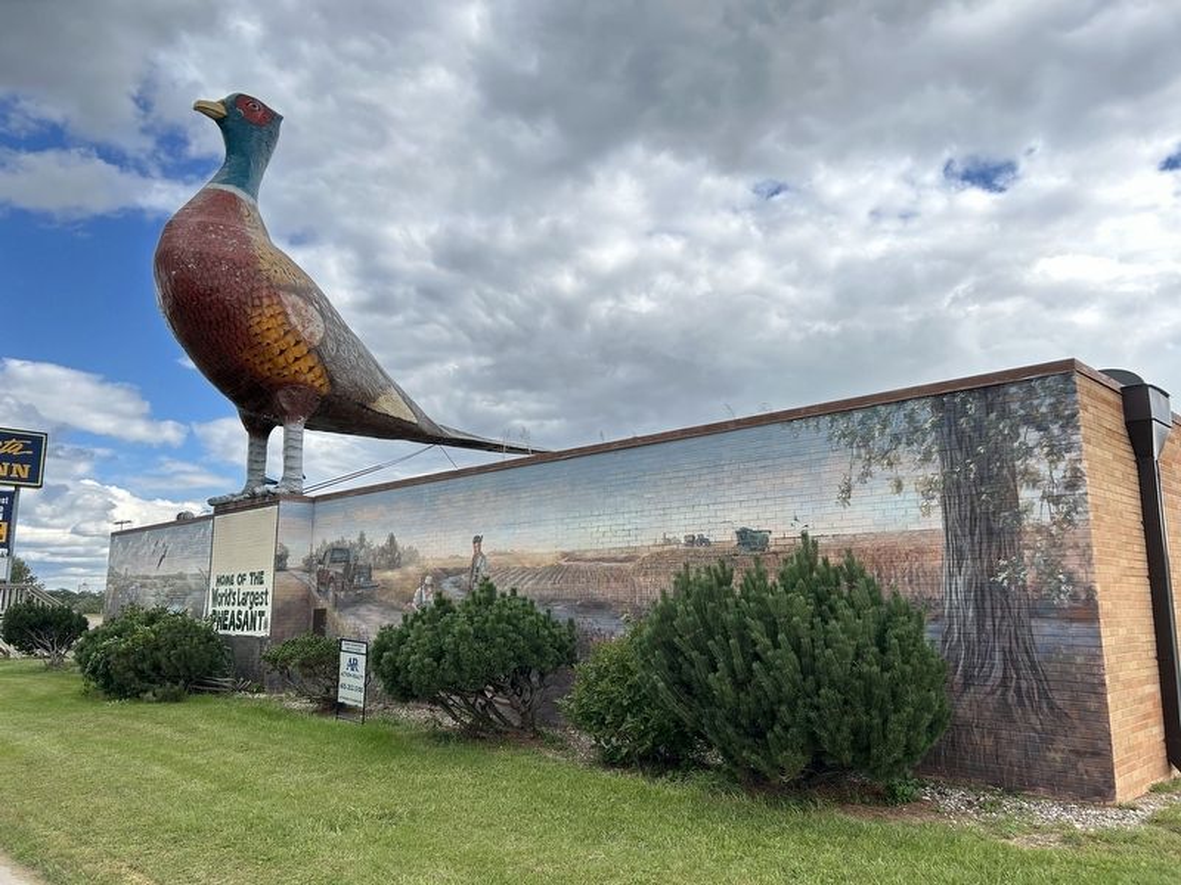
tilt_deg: +9.0
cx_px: 590
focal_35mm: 26
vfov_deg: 53.1
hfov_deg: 67.3
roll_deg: +0.5
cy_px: 442
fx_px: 887
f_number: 1.5
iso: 50
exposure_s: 1/873
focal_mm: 5.7
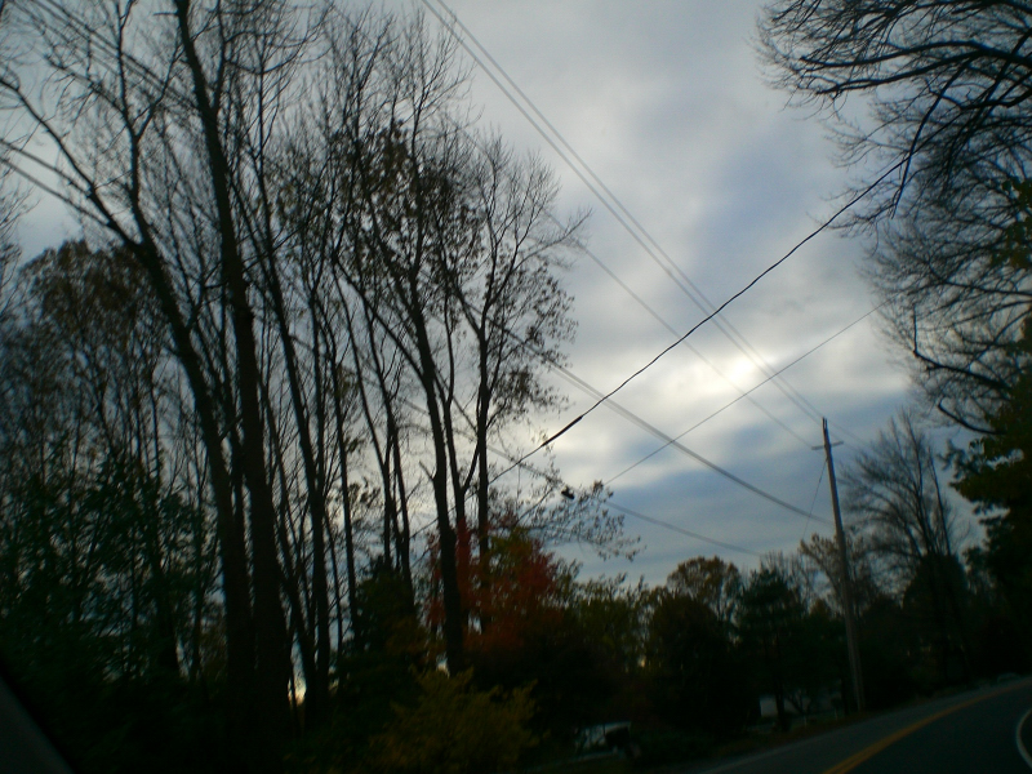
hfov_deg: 49.0
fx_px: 1133
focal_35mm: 38
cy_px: 387
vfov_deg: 37.7
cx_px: 516
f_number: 4.4
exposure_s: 1/160
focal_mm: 6.3
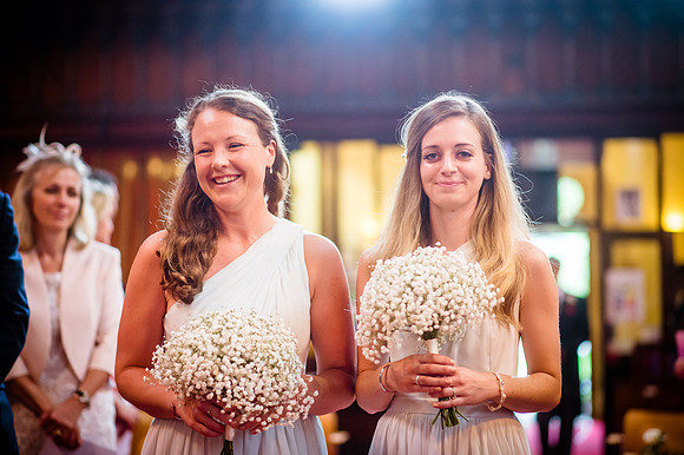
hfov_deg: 23.9
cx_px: 342
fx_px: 1614
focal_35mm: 85
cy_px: 228
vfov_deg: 16.1
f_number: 2.2
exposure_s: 1/500
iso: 3600
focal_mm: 85
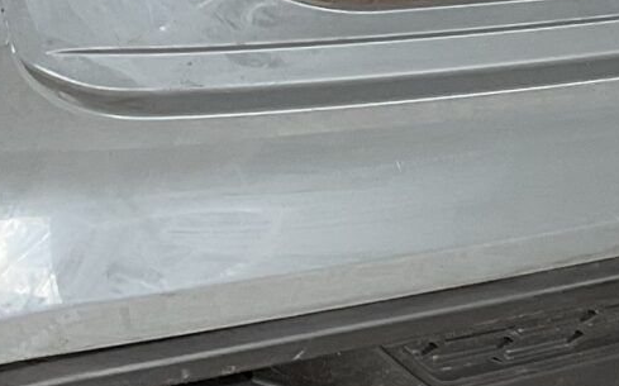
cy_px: 61
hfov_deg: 13.0
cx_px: 149
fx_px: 2714
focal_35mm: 161
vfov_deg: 8.1
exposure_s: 1/120
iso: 40
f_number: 1.8
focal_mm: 3
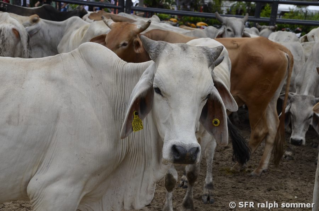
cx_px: 160
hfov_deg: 26.0
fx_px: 690
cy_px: 106
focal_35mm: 78
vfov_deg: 17.4
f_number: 9
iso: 200
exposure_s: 1/320
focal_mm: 52
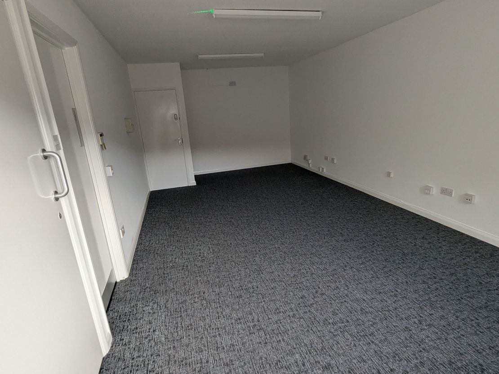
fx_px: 187
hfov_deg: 106.2
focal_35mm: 13
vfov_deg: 89.9
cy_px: 187
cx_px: 250
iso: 212
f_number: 2.2
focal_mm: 1.95
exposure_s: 1/322
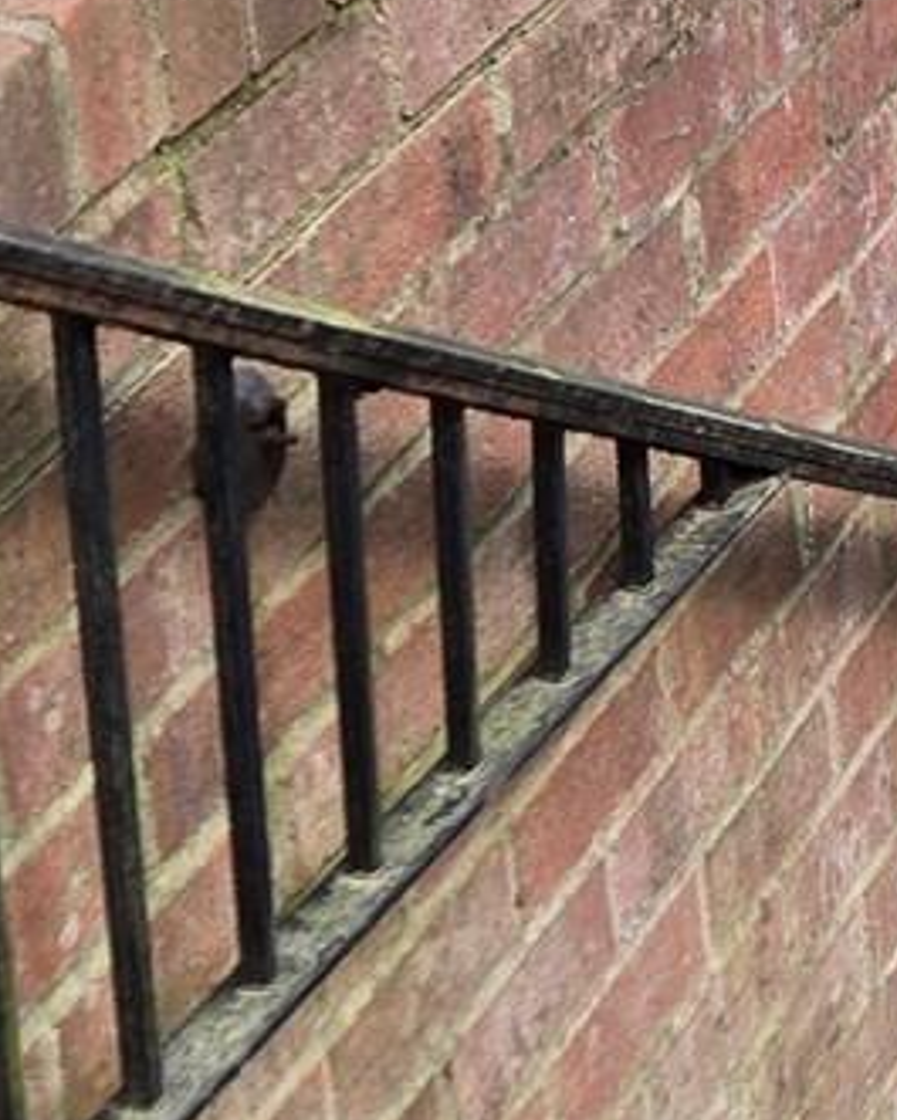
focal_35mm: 139
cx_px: 2407
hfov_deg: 9.4
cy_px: 108
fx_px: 4611
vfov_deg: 13.7
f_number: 1.8
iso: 32
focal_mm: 5.4
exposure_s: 1/180
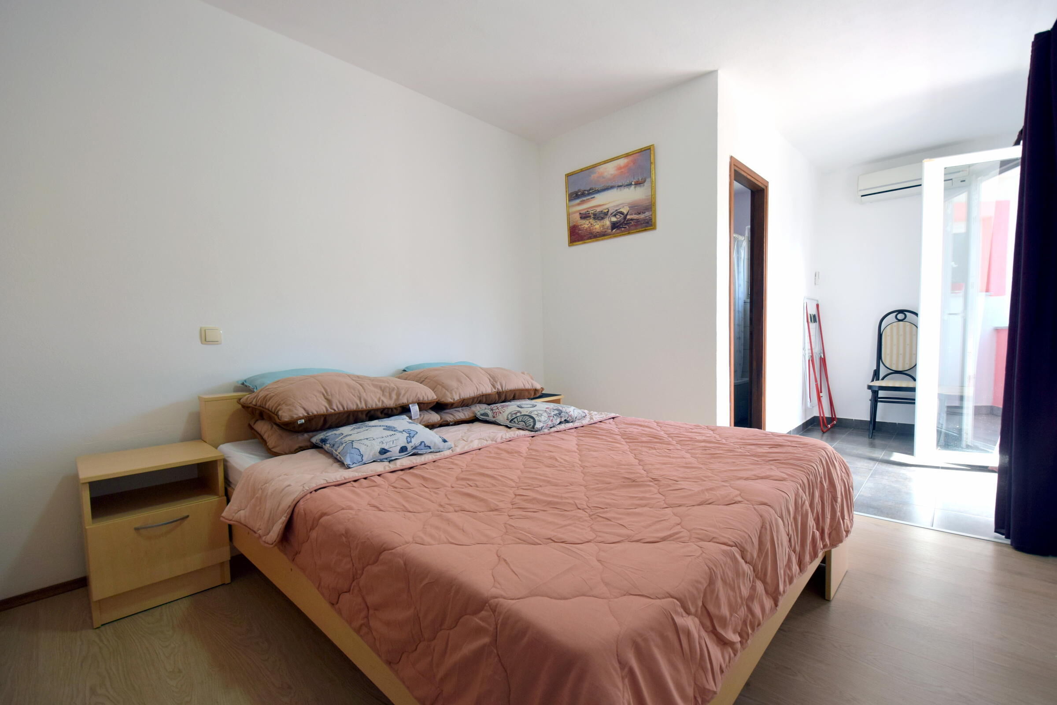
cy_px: 352
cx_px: 528
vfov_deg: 77.3
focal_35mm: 15
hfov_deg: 100.4
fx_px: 440
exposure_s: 1/100
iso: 400
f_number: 5
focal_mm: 10
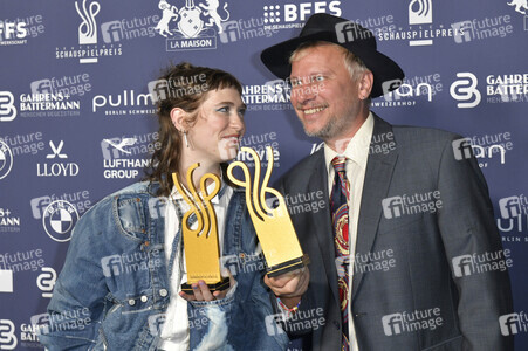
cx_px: 264
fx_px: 879
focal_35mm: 60
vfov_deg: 22.6
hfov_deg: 33.4
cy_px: 176
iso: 2000
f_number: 6.3
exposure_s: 1/250
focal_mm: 60
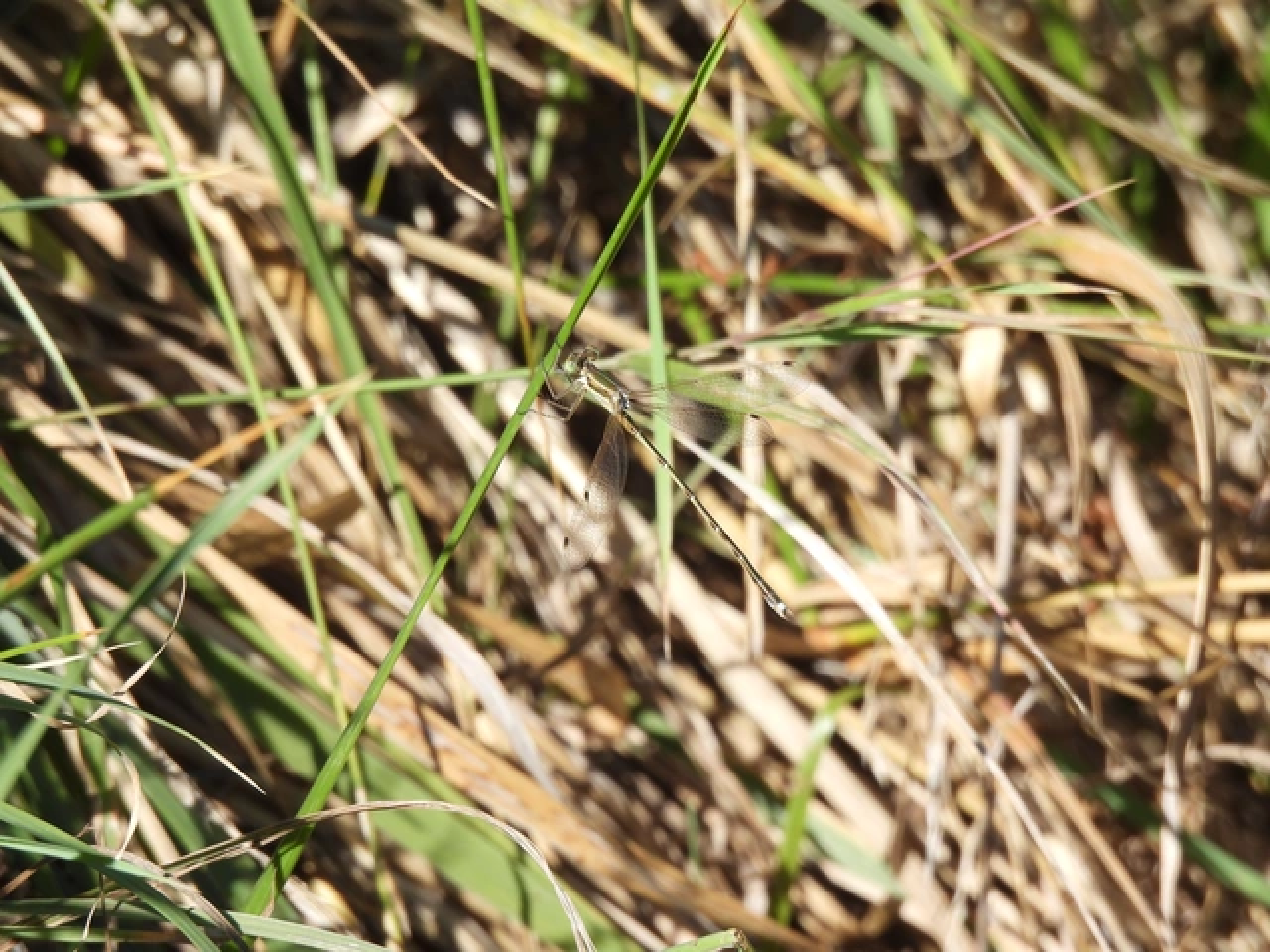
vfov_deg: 2.1
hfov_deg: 2.8
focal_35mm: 700
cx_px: 635
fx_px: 25682
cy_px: 476
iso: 100
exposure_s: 1/320
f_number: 6.3
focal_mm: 125
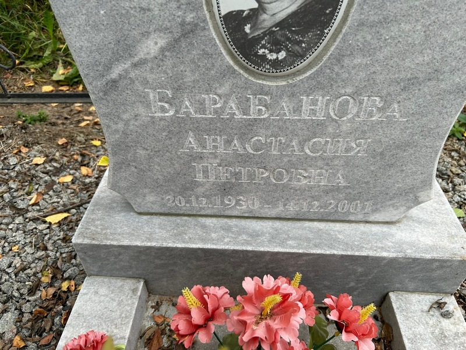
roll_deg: +0.5
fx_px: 350
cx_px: 233
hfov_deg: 67.3
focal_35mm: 26
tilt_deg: -37.7
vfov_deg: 53.1
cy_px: 175
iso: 40
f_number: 1.5
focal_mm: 5.7
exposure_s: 1/246
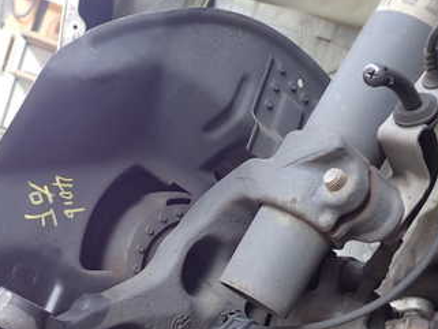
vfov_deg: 25.6
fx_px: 709
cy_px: 268
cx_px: 161
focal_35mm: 56
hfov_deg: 34.1
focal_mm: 5.4
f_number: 2.3
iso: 200
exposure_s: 1/30
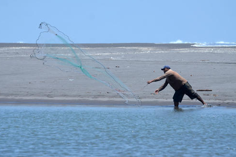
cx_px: 118
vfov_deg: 4.5
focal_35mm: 304
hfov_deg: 6.8
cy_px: 79
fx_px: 1993
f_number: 5.3
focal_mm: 200
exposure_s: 1/1250
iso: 200
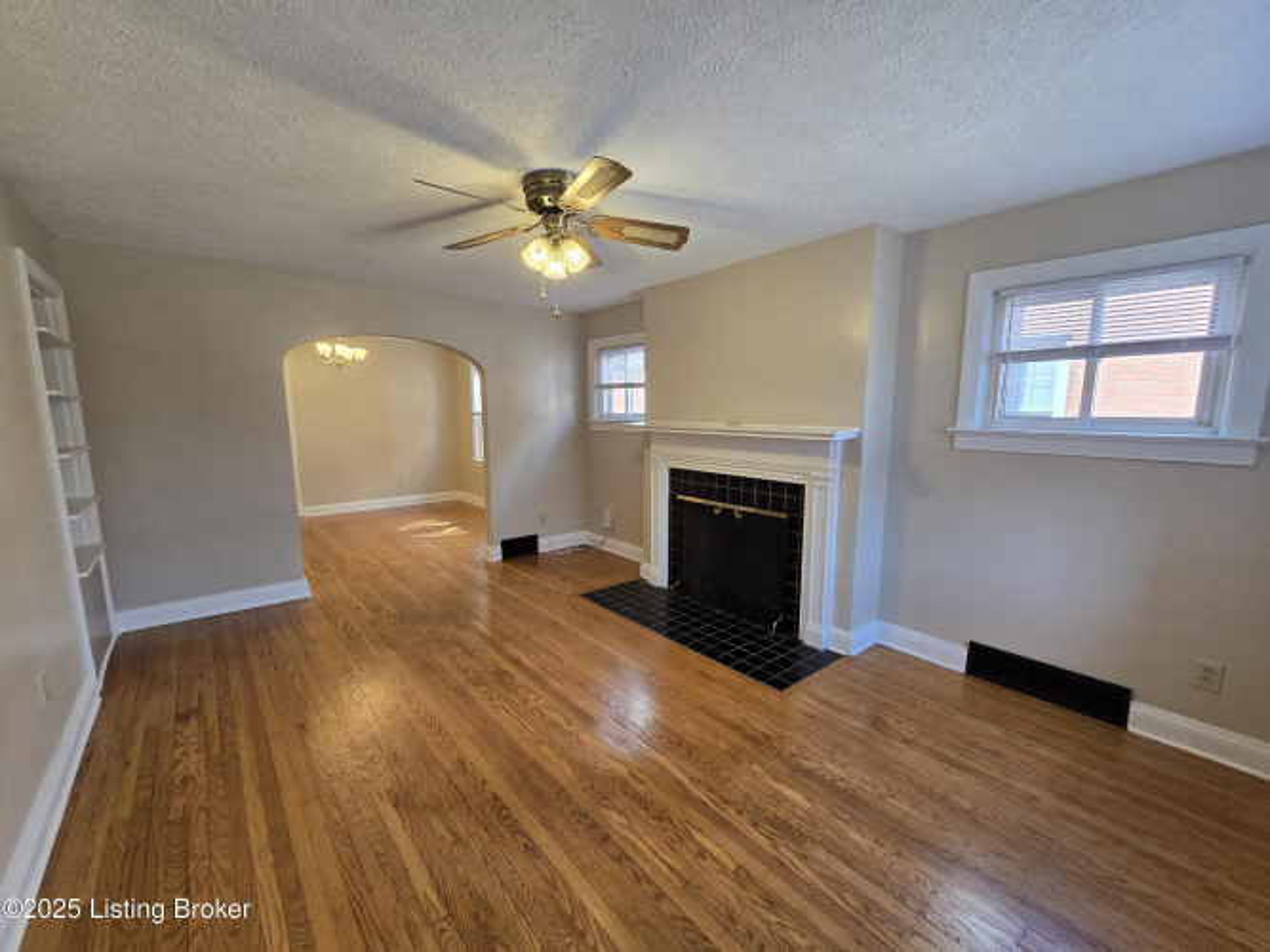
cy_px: 476
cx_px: 635
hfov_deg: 106.2
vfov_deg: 89.9
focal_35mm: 13
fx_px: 477
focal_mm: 2.2
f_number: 2.2
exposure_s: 1/60
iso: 80
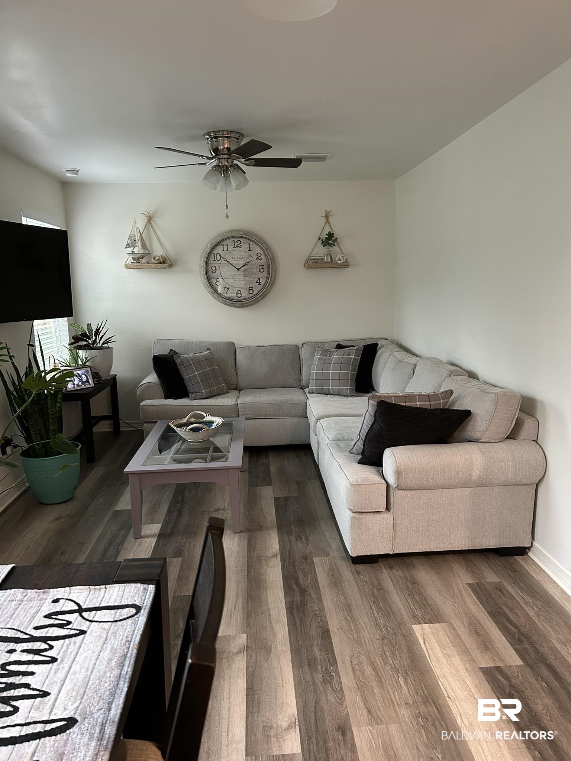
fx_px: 572
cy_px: 380
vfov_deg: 67.3
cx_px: 286
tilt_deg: -11.4
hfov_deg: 53.1
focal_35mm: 26
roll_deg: +0.1
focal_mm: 5.7
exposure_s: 1/60
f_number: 1.5
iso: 320
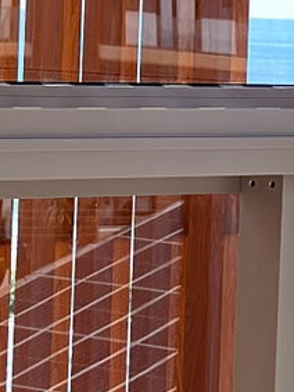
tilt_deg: -0.9
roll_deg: -0.9
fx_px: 3245
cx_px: 198
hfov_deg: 5.2
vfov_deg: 6.9
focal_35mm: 287
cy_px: 84
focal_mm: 6.76
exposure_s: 1/903
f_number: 1.78
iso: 100
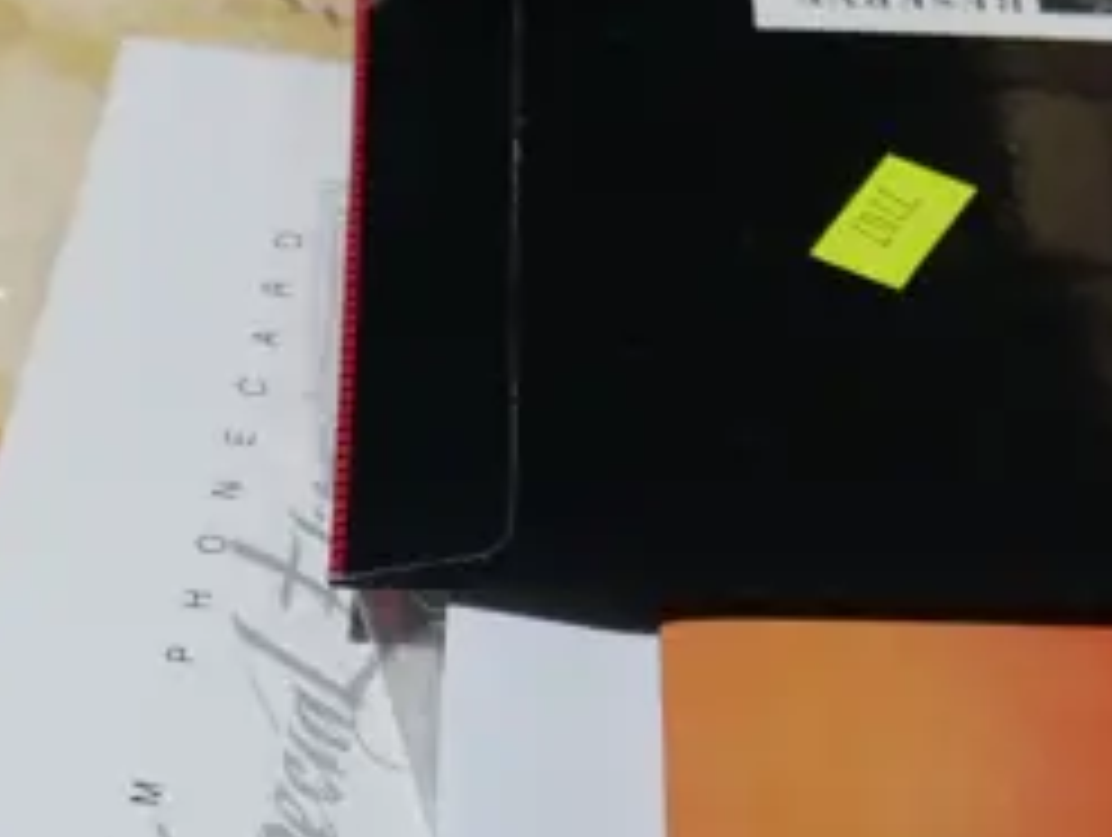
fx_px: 3732
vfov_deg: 12.2
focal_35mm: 116
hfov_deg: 16.8
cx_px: 860
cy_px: 1276
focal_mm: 14
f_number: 4.5
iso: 200
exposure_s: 1/100
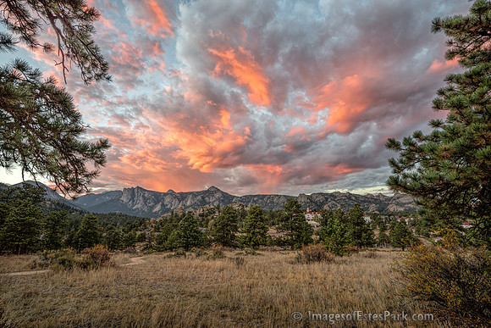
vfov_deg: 70.5
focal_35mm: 17
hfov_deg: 93.3
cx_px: 246
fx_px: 232
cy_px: 164
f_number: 16
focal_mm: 17
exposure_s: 1/1.67
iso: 100
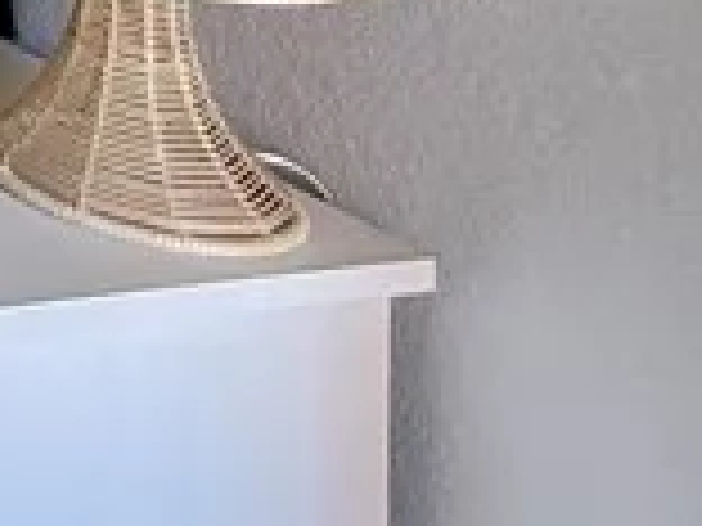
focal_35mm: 92
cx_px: -1206
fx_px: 1866
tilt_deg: +0.0
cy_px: -764
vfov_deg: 12.4
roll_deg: -1.1
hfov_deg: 12.8
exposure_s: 1/120
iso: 160
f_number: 2.2
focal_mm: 2.22
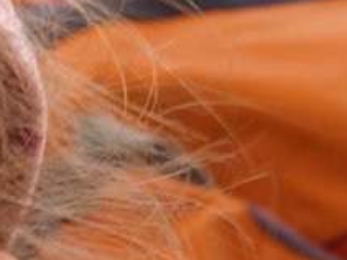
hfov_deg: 4.2
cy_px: 446
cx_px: -636
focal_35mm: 455
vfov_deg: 3.2
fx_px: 4558
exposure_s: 1/25
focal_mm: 30
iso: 400
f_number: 11
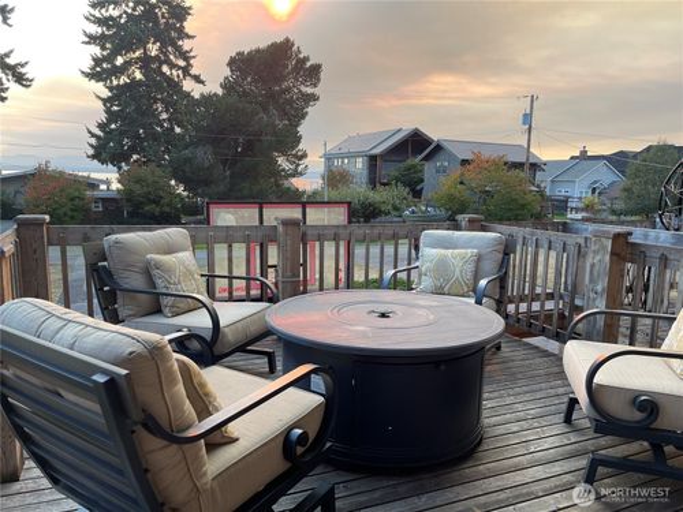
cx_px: 342
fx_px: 493
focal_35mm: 25
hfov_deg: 69.4
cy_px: 256
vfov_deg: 54.9
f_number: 1.6
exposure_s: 1/278
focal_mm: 5.1
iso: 32
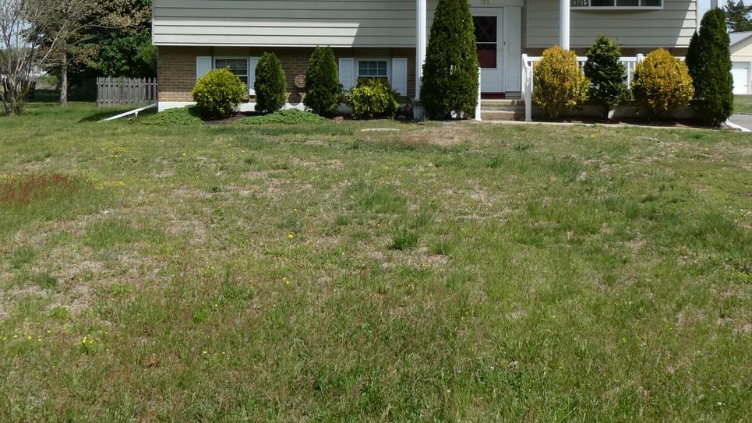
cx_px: 386
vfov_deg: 29.9
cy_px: 103
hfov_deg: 51.6
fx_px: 778
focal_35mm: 39
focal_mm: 4.3
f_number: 3.5
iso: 80
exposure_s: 1/1000
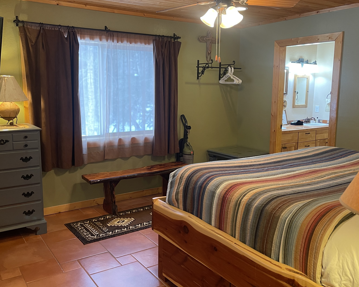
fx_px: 351
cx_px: 171
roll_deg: -0.2
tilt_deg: -9.4
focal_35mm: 33
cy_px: 139
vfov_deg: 44.5
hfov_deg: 54.2
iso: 250
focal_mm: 5.1
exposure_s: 1/60
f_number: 1.6
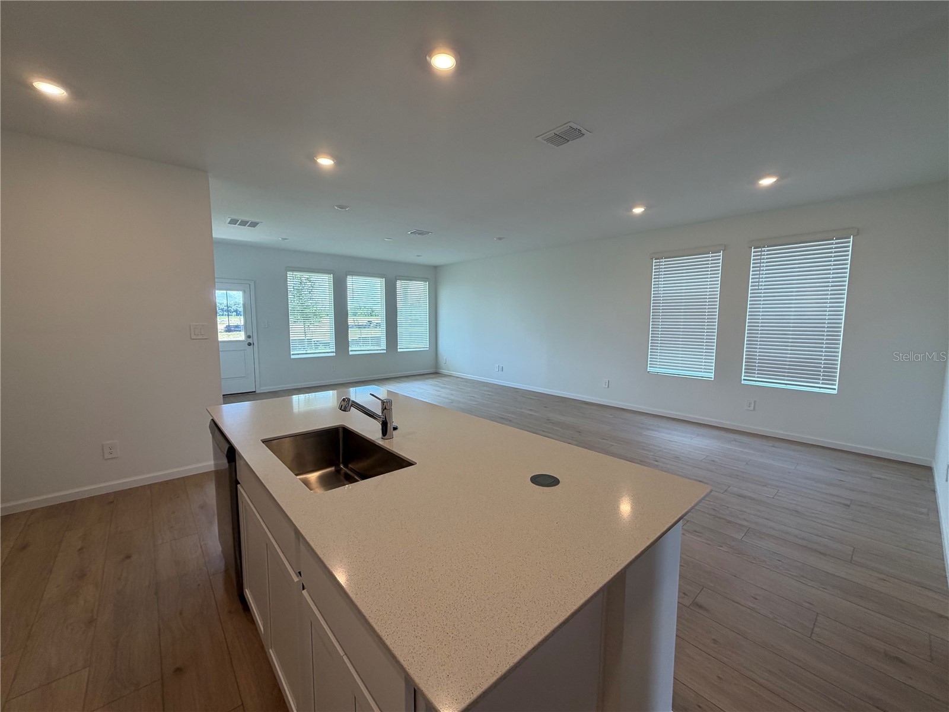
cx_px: 474
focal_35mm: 14
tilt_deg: -5.0
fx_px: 384
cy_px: 356
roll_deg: -0.2
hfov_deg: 102.1
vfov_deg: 85.7
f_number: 2.2
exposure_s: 1/120
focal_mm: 2.22
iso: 100
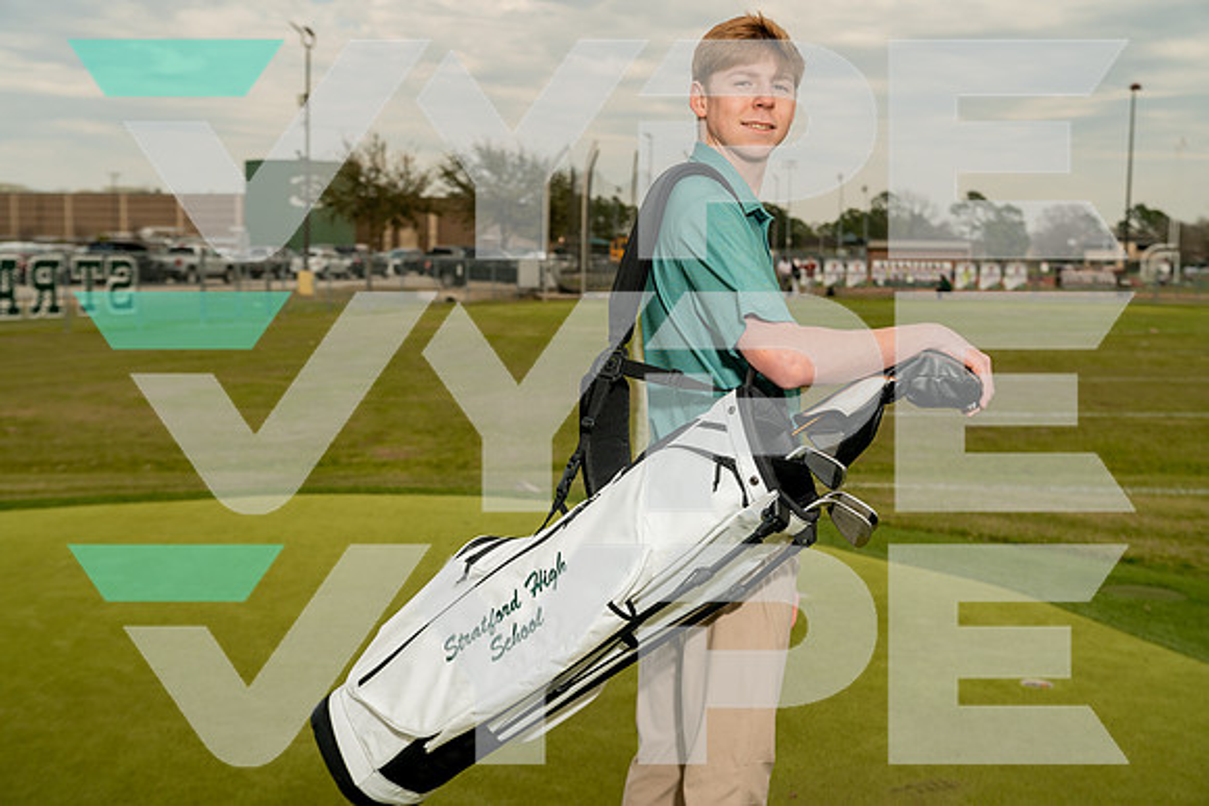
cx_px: 604
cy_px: 403
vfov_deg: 29.9
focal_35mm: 45
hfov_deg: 43.6
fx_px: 1512
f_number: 4.5
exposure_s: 1/250
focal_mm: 45
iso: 250
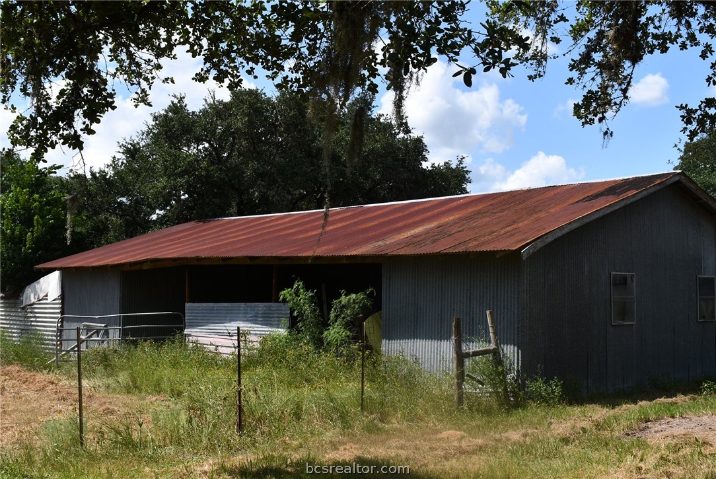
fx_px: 956
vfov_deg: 28.1
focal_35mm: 48
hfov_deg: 41.1
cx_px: 358
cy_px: 240
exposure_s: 1/320
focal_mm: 24
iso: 100
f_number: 9
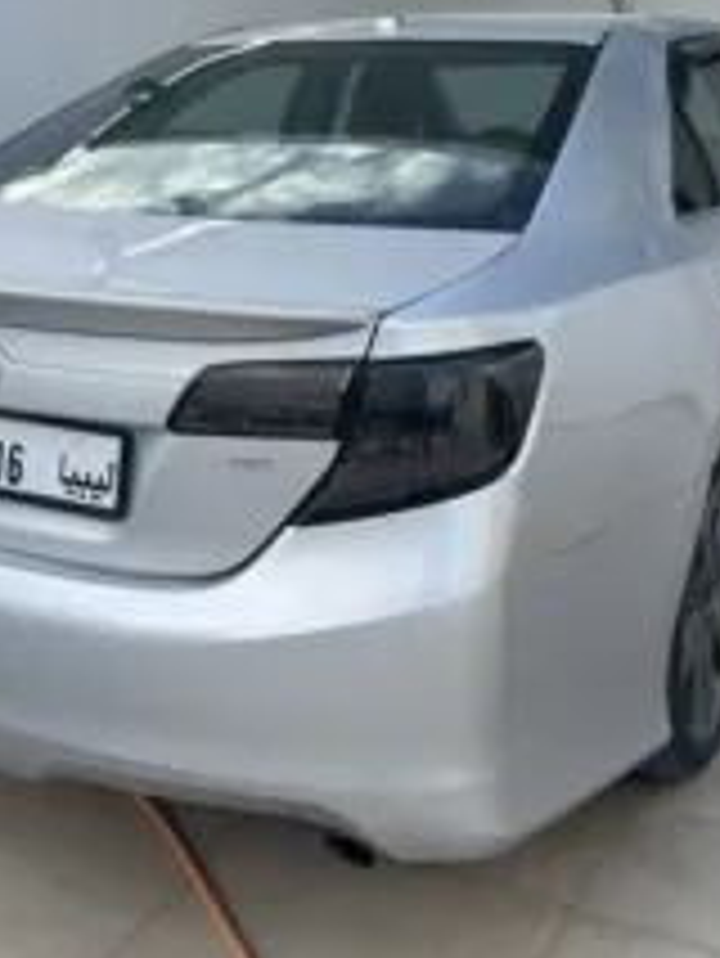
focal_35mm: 45
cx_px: 378
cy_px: 292
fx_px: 1247
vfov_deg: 41.3
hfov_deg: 32.2
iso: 80
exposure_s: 1/1183
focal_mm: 6.86
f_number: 1.78
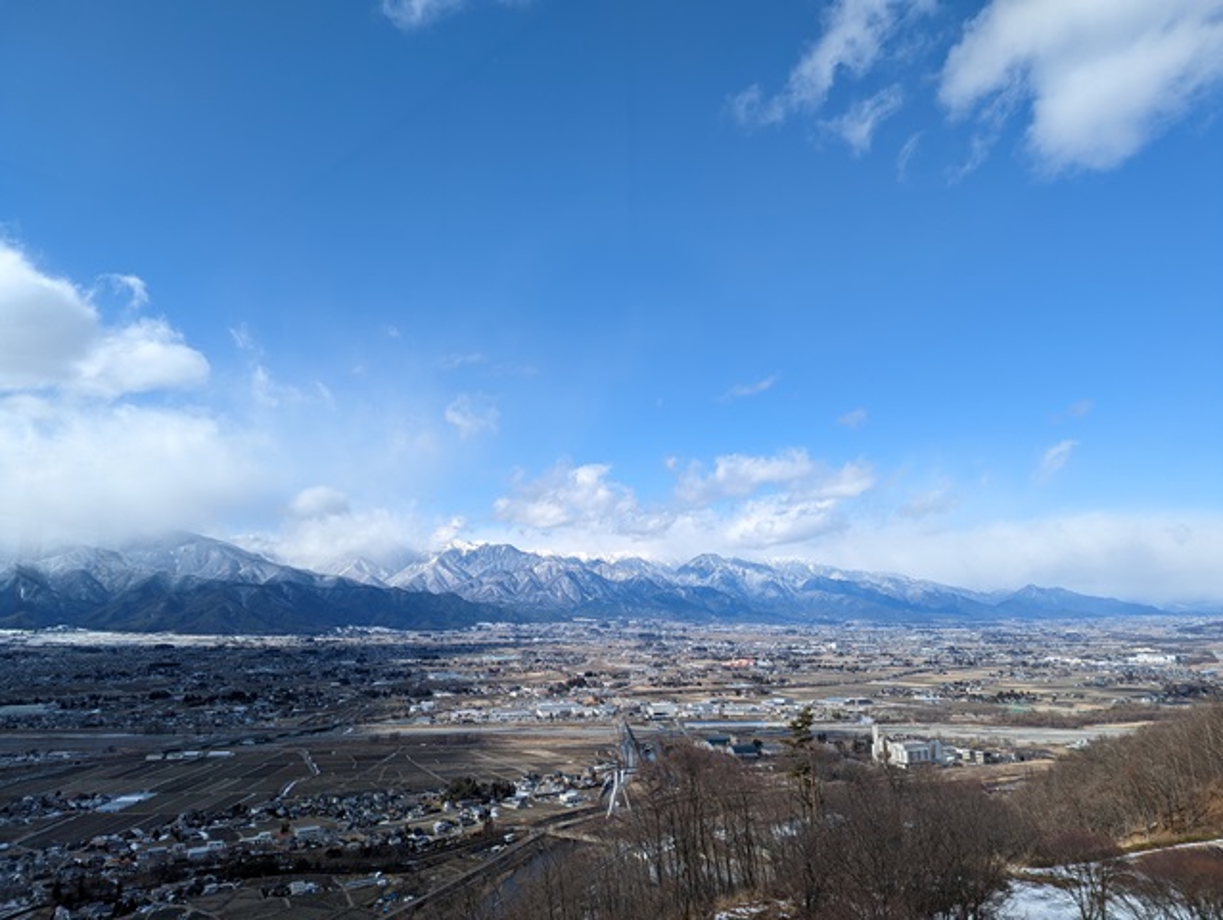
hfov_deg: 71.5
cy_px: 460
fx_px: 849
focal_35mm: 24
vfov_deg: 56.9
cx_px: 612
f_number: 1.85
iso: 50
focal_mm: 6.81
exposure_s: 1/1887
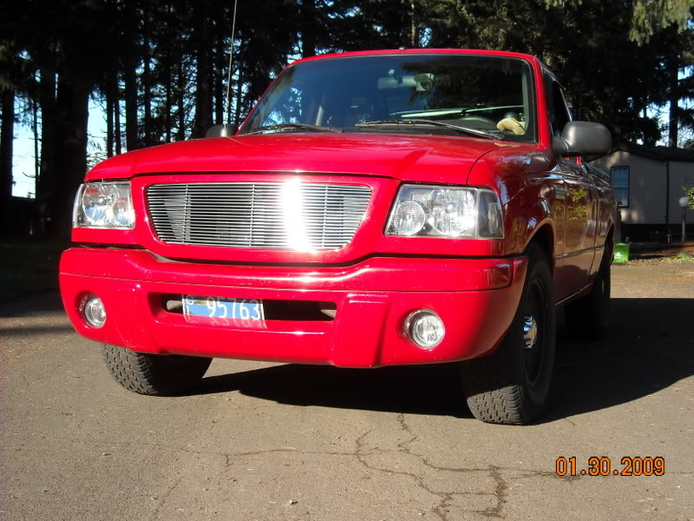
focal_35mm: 54
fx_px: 1083
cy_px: 260
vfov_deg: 27.0
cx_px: 347
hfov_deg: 35.5
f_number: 3.3
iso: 64
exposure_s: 1/309
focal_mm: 8.85
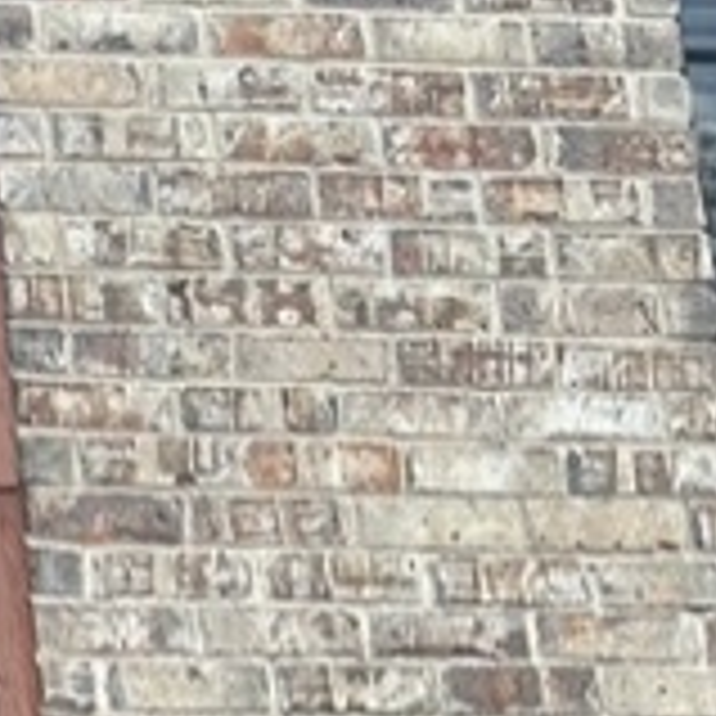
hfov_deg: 9.5
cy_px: 763
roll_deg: +0.8
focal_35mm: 148
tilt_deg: +11.2
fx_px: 3463
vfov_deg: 11.6
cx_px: -1364
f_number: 1.5
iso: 50
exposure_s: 1/728
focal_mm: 5.7
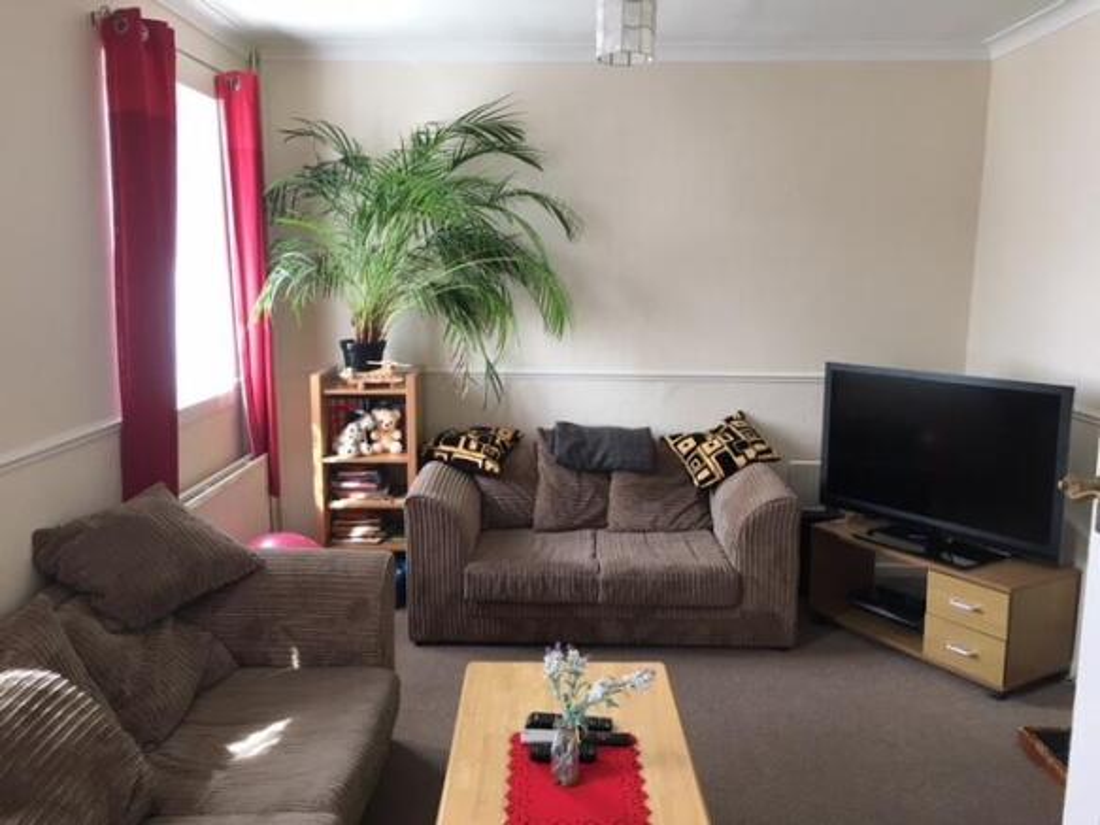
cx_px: 550
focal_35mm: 29
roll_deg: +0.0
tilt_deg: -8.9
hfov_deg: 61.7
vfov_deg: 48.2
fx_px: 921
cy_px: 412
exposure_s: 1/33
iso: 50
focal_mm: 4.15
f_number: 2.2
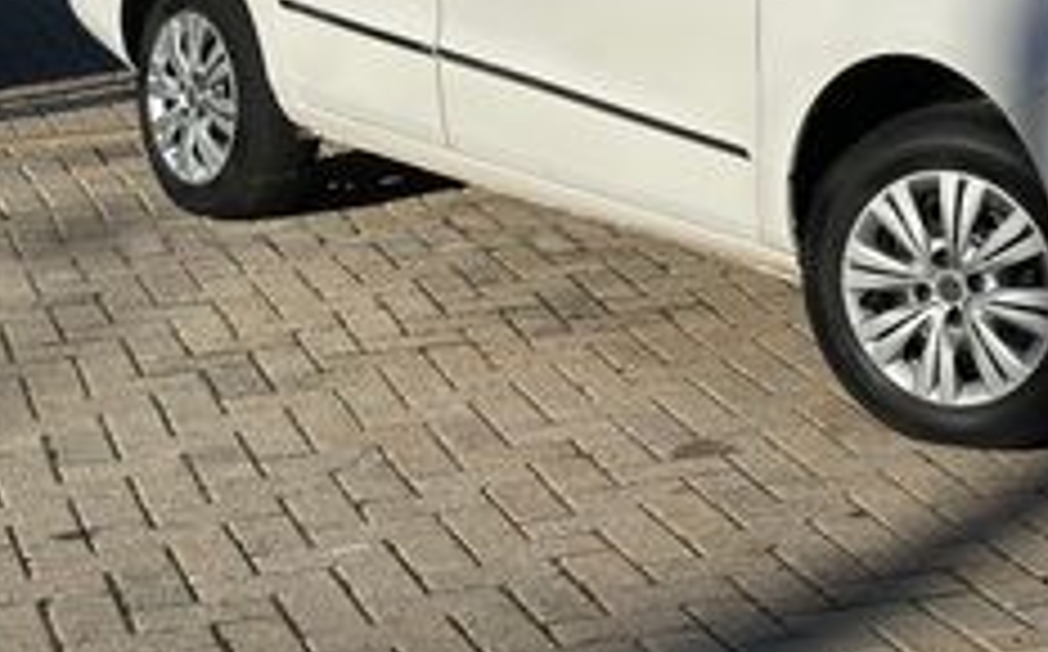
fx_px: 2938
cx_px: 945
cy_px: -103
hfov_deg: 19.8
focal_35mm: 103
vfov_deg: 12.4
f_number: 1.78
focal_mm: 6.86
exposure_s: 1/8197
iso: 64
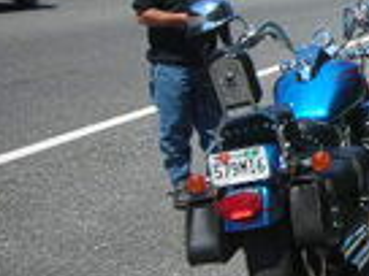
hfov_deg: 16.8
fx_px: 1194
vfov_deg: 13.2
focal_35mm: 112
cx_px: 442
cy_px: 54
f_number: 6.4
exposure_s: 1/133
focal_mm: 6.3
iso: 50
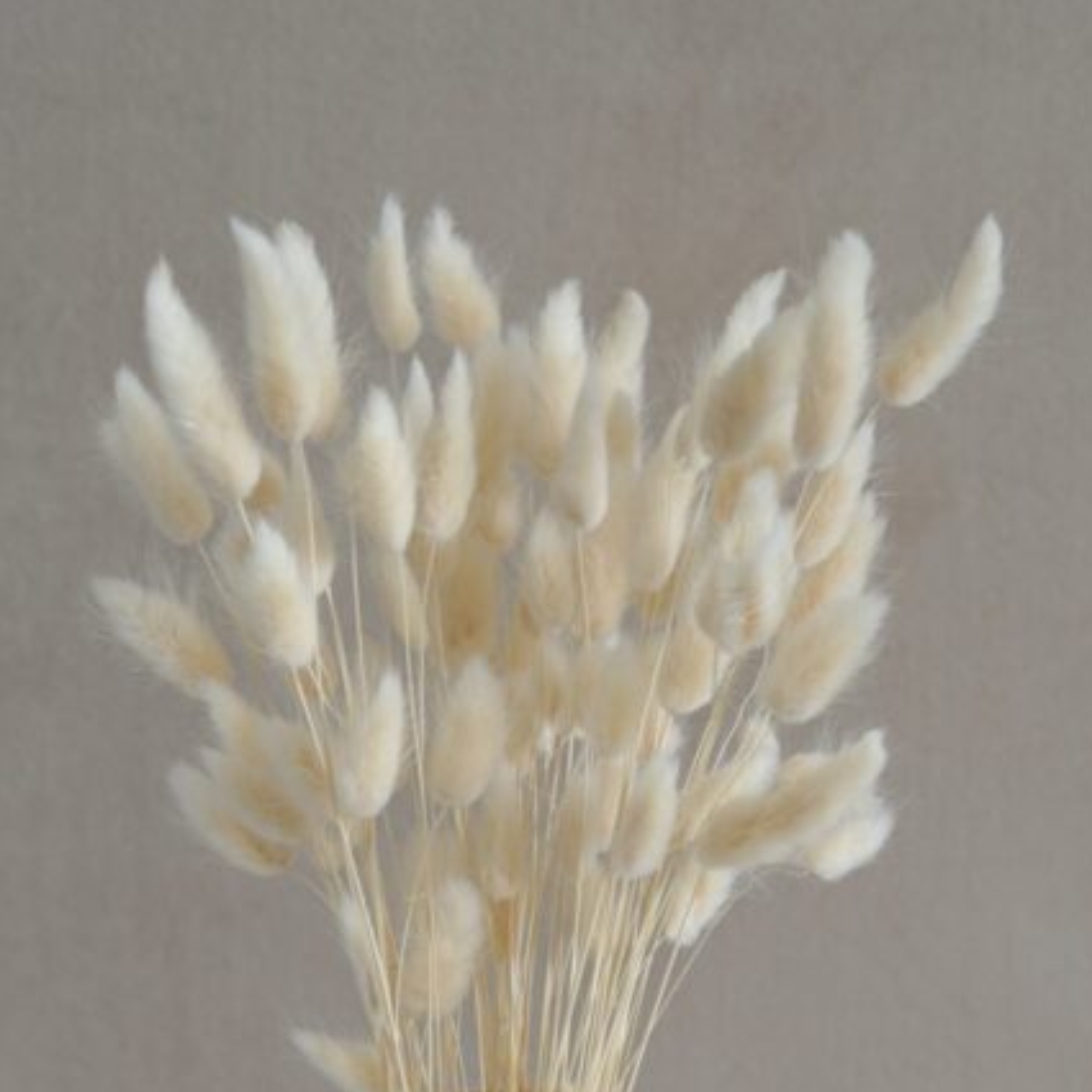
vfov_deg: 19.0
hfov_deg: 19.3
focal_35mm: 90
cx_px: 519
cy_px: 979
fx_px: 3212
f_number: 3.5
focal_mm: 50
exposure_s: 1/25
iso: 100
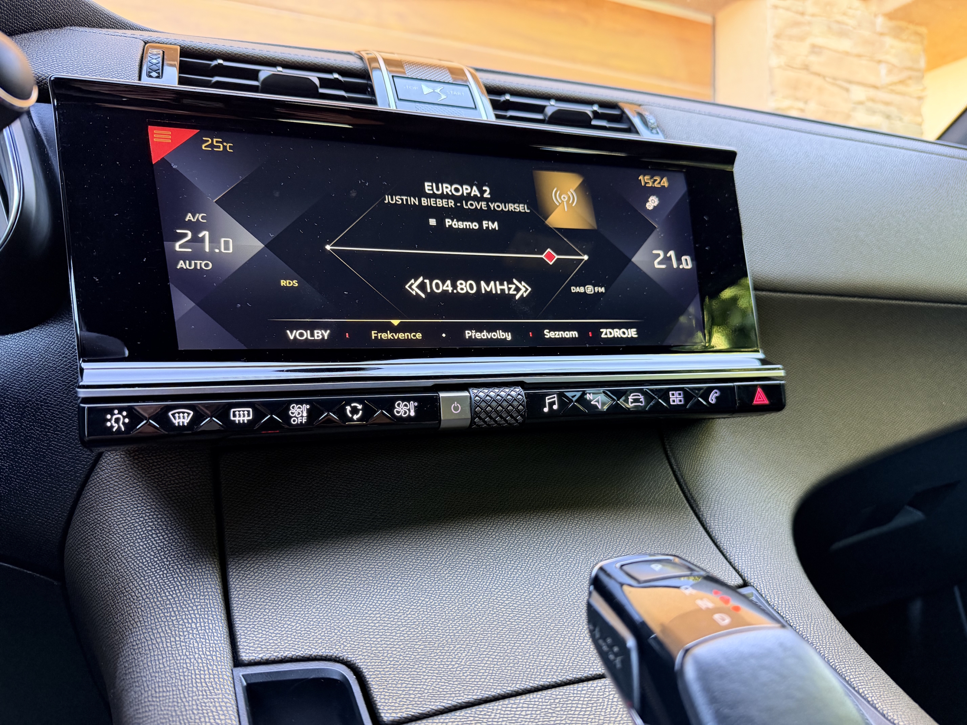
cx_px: 484
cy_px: 362
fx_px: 670
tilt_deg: -1.2
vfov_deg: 56.8
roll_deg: +0.1
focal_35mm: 24
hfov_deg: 71.6
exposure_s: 1/60
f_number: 1.78
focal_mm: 6.76
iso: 320
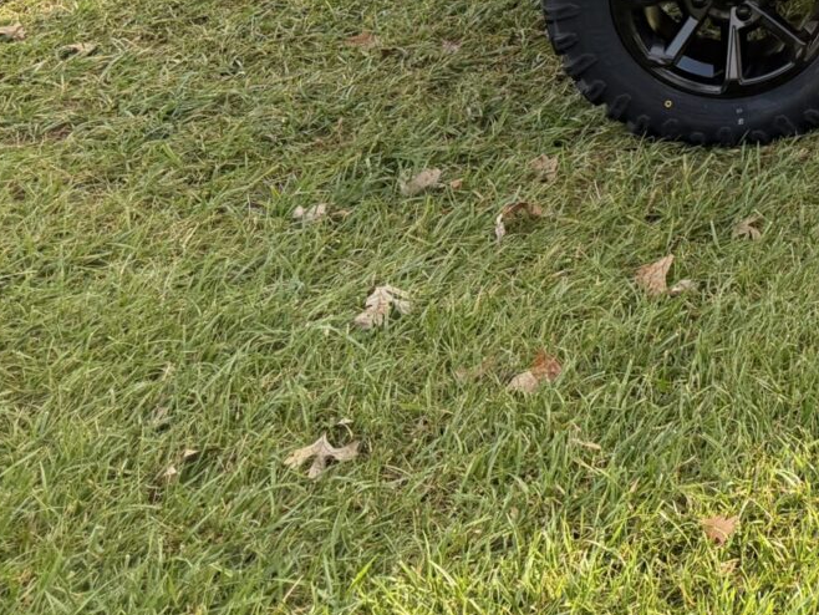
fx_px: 1657
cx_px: 1119
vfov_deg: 19.2
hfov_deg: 23.8
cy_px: -224
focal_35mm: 70
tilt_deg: -7.2
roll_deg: -2.0
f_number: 1.78
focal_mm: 6.76
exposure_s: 1/840
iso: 100
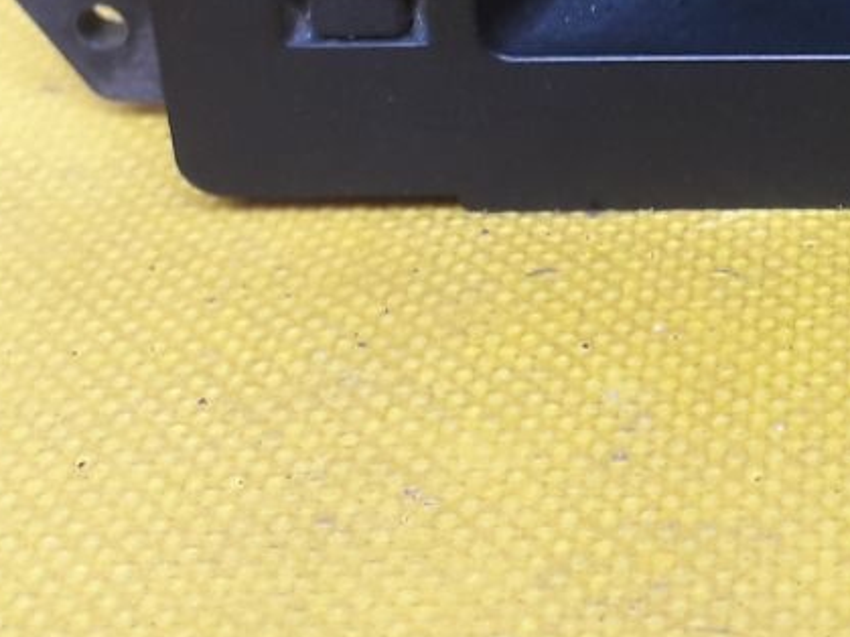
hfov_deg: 27.2
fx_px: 1620
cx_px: 911
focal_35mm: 66
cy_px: -89
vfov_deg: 21.0
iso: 80
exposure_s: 1/50
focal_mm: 3.6
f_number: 1.9
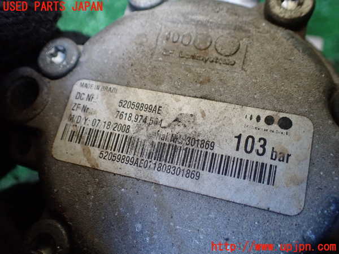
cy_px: 127
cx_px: 170
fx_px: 294
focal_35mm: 30
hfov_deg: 60.0
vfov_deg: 46.8
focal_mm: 5.4
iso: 800
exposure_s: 1/125
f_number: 2.3
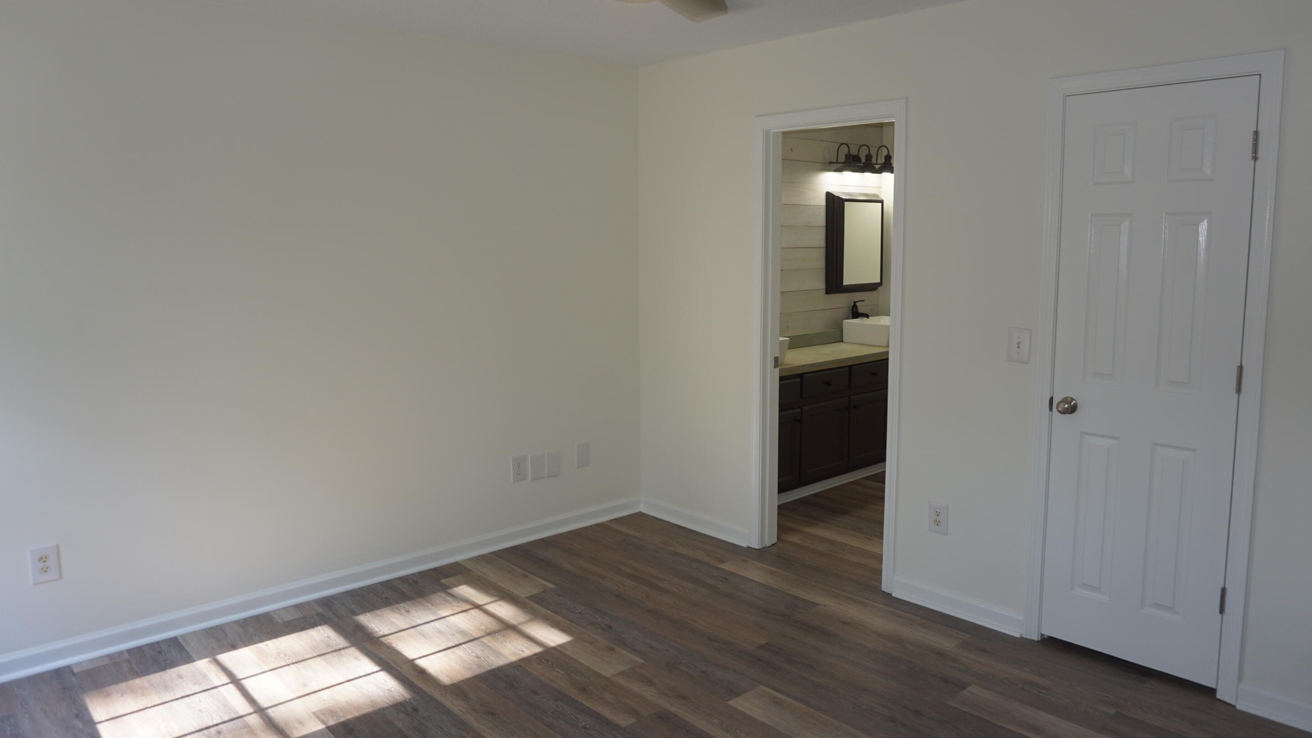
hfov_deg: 71.9
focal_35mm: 26
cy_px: 339
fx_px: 905
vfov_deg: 44.4
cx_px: 659
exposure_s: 1/60
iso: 125
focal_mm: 16
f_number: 4
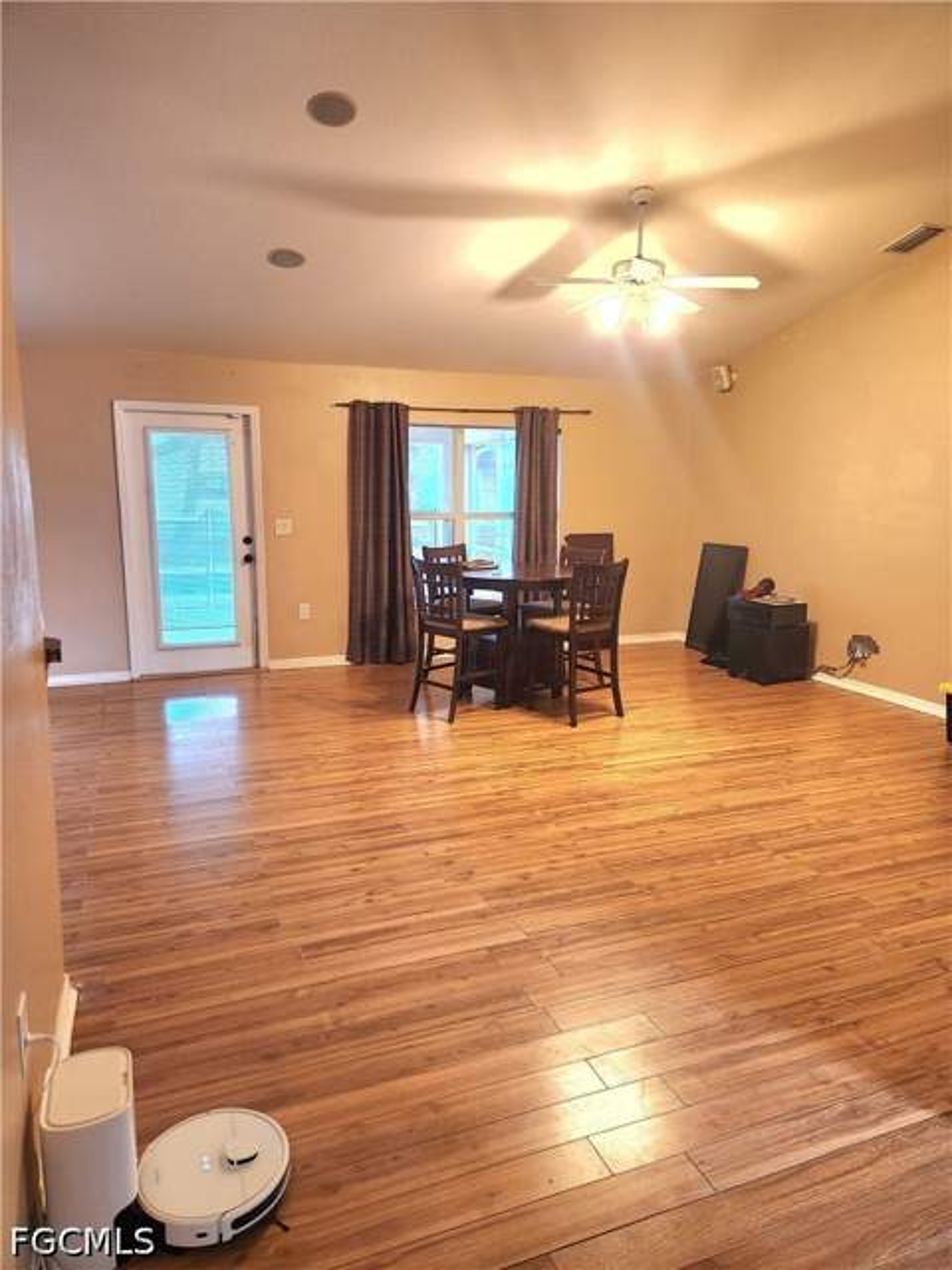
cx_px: 476
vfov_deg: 73.9
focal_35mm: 23
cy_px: 635
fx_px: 843
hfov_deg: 58.9
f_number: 1.8
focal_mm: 5.4
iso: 250
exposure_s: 1/120
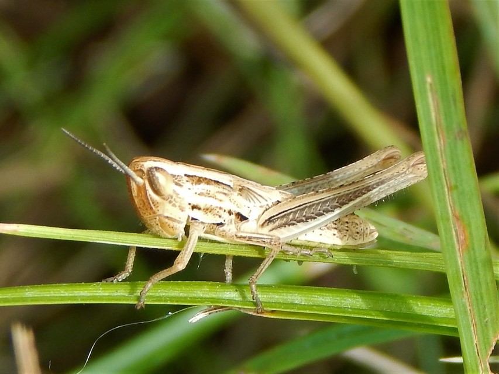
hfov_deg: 14.0
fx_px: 2033
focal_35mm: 141
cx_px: 250
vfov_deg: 10.5
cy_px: 187
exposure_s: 1/200
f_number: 4.9
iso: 125
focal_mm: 25.3
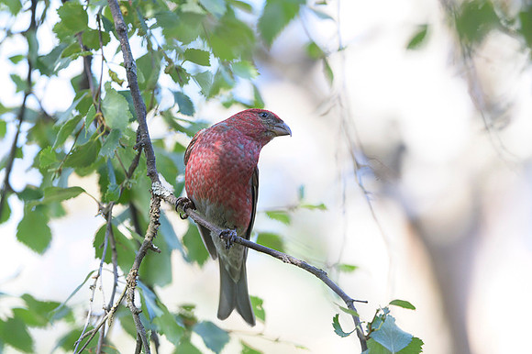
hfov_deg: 4.1
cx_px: 266
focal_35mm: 500
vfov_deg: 2.7
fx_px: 7384
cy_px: 177
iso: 1250
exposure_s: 1/800
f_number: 4
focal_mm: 500
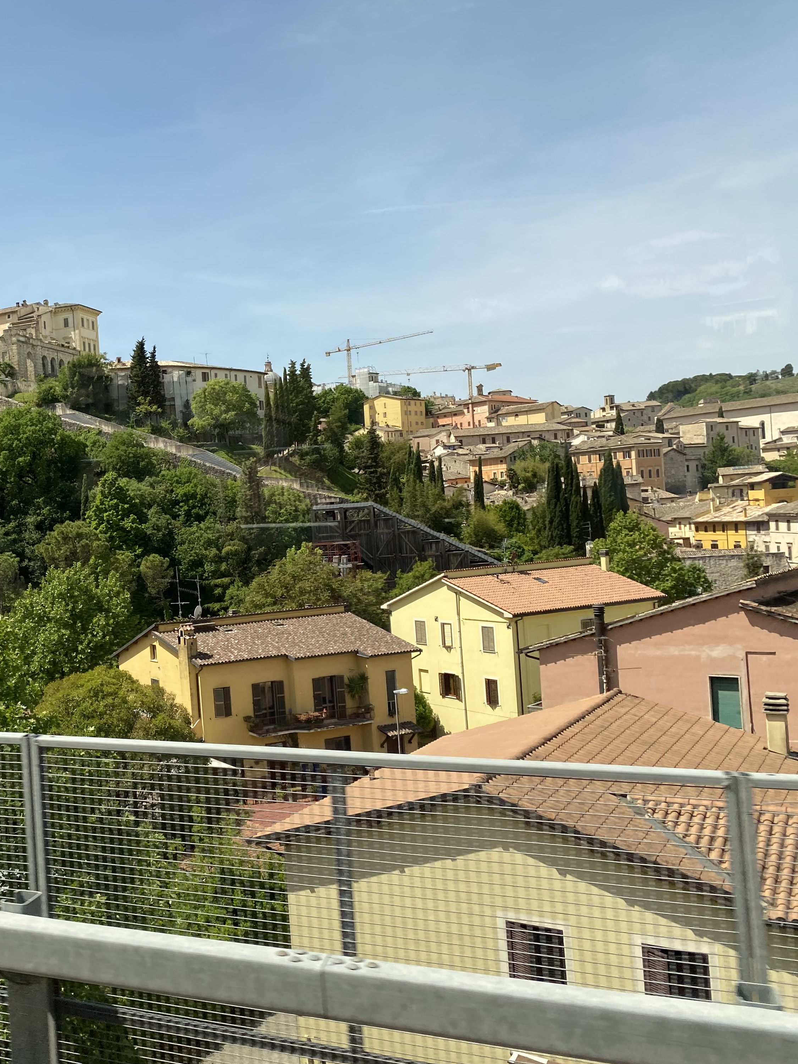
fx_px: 1076
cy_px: 534
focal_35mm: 35
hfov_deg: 38.2
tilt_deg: +0.9
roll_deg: +4.6
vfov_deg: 52.6
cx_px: 93
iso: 32
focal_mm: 4.25
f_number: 1.8
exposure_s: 1/285
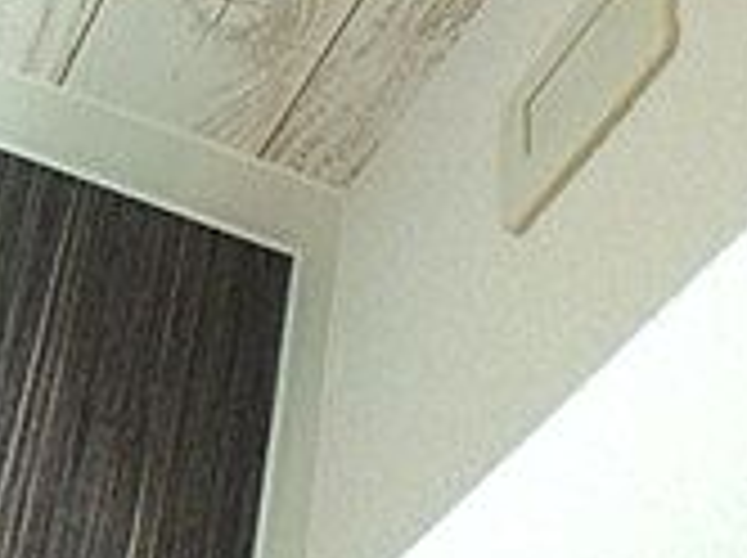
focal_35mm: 81
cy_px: -135
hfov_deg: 18.8
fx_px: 1745
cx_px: -590
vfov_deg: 17.2
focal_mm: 3.7
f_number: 3.5
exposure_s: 1/30
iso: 320
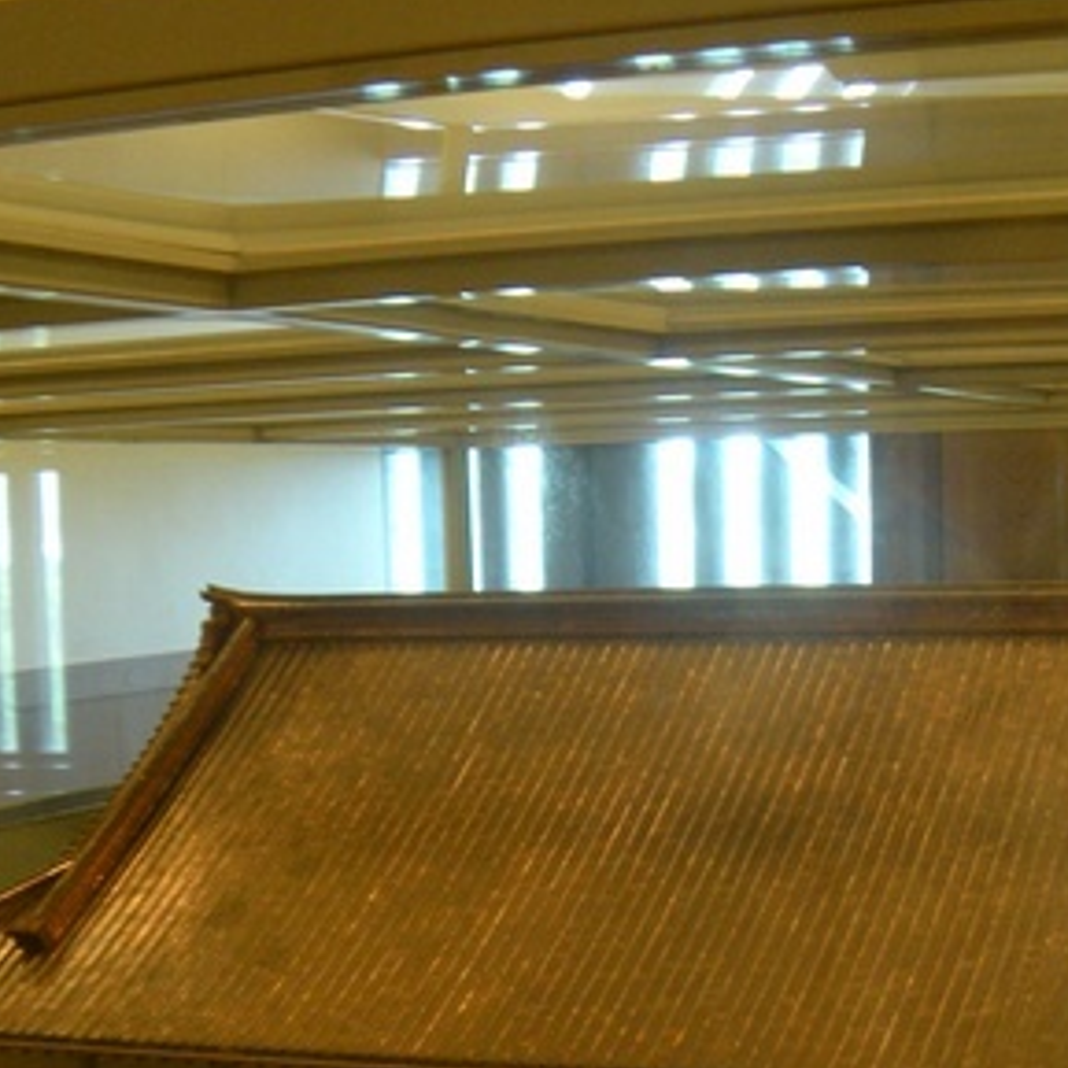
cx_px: 746
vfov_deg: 22.7
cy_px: 863
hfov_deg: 22.9
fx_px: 2618
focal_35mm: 75
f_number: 3.8
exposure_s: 1/8
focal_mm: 5.9
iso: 143
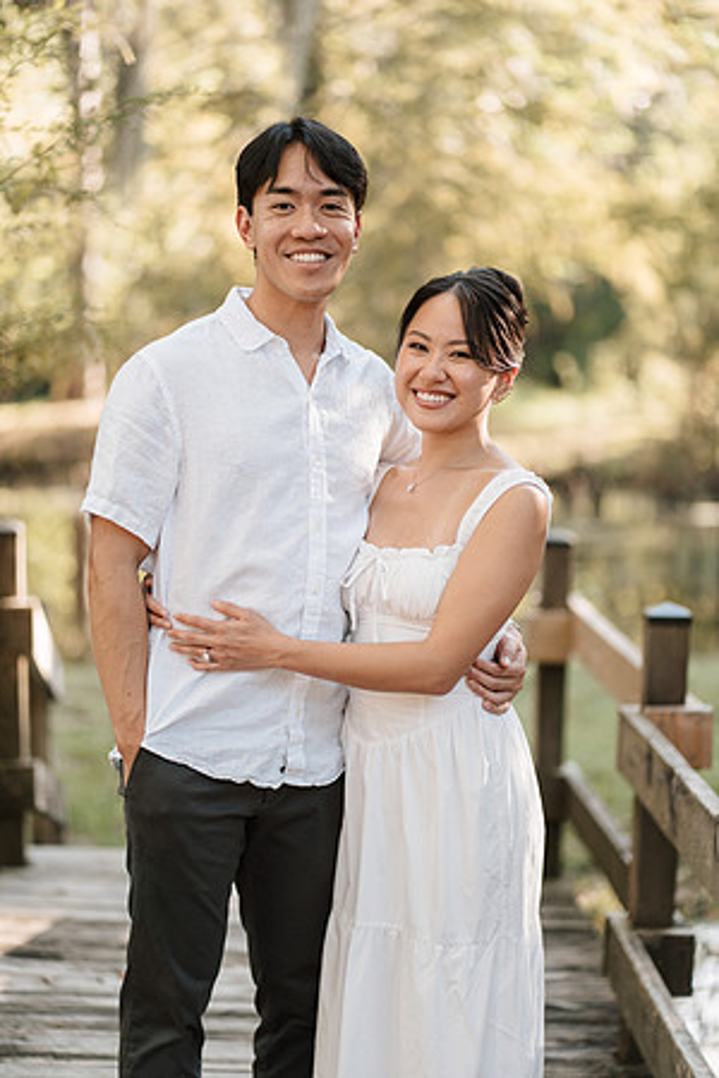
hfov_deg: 16.1
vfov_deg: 23.9
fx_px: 2546
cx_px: 360
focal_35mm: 85
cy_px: 539
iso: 125
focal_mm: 85
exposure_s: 1/320
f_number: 1.8
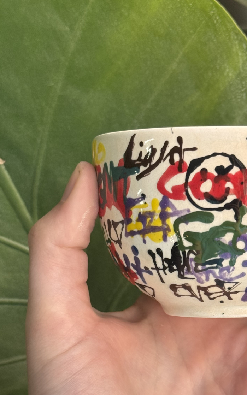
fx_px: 980
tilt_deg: -51.6
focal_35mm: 91
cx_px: 225
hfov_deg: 14.2
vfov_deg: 22.8
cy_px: 239
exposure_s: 1/100
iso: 80
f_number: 1.78
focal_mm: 6.76
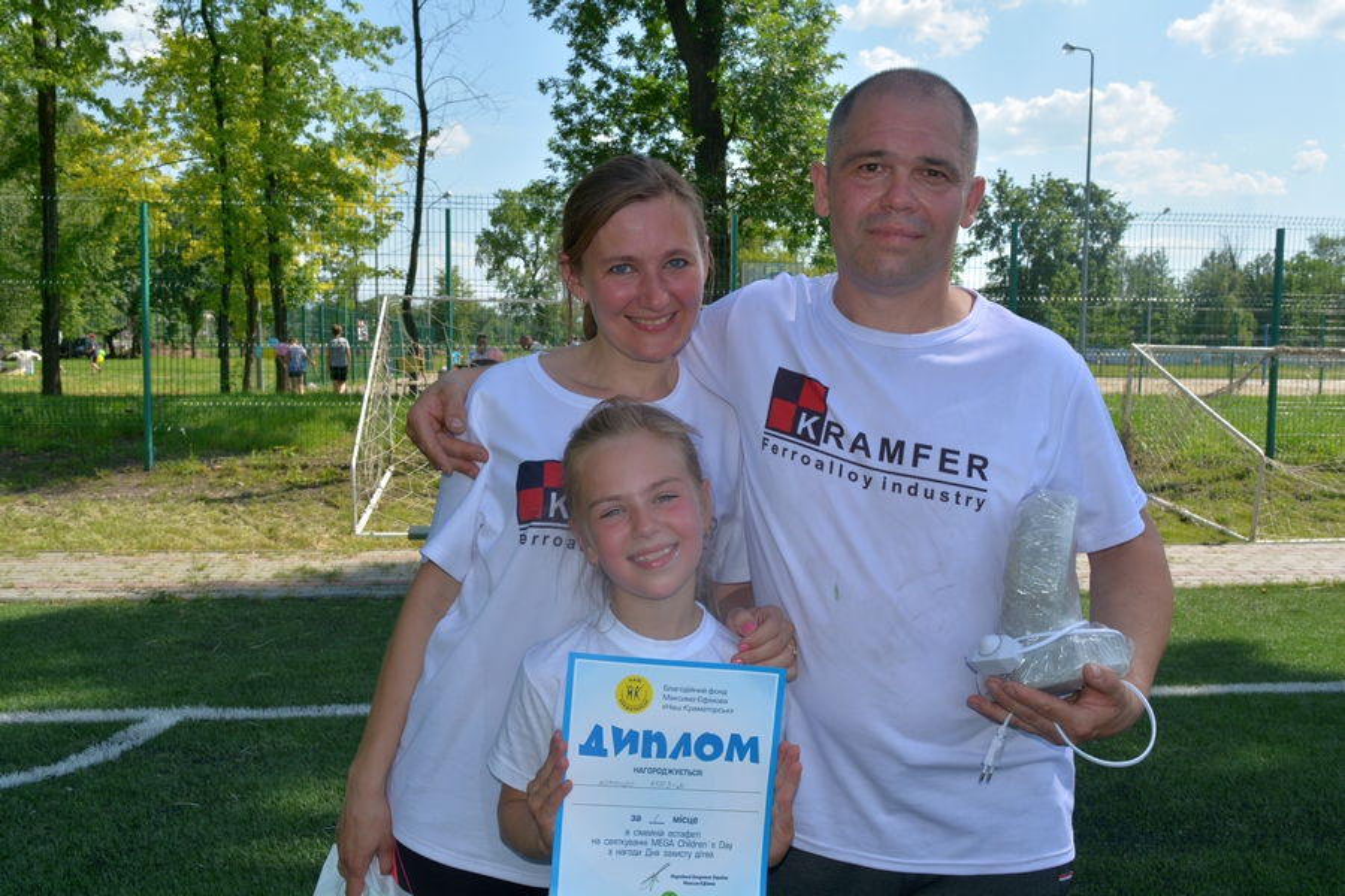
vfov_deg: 40.0
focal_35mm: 33
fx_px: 1233
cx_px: 672
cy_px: 448
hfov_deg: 57.2
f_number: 10
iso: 100
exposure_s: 1/200
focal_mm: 22
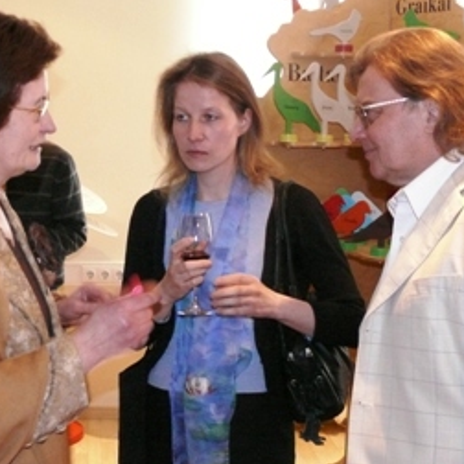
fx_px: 834
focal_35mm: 55
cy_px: 204
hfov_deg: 31.0
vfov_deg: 31.1
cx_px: 182
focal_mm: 7.4
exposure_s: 1/30
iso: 800
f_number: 2.8
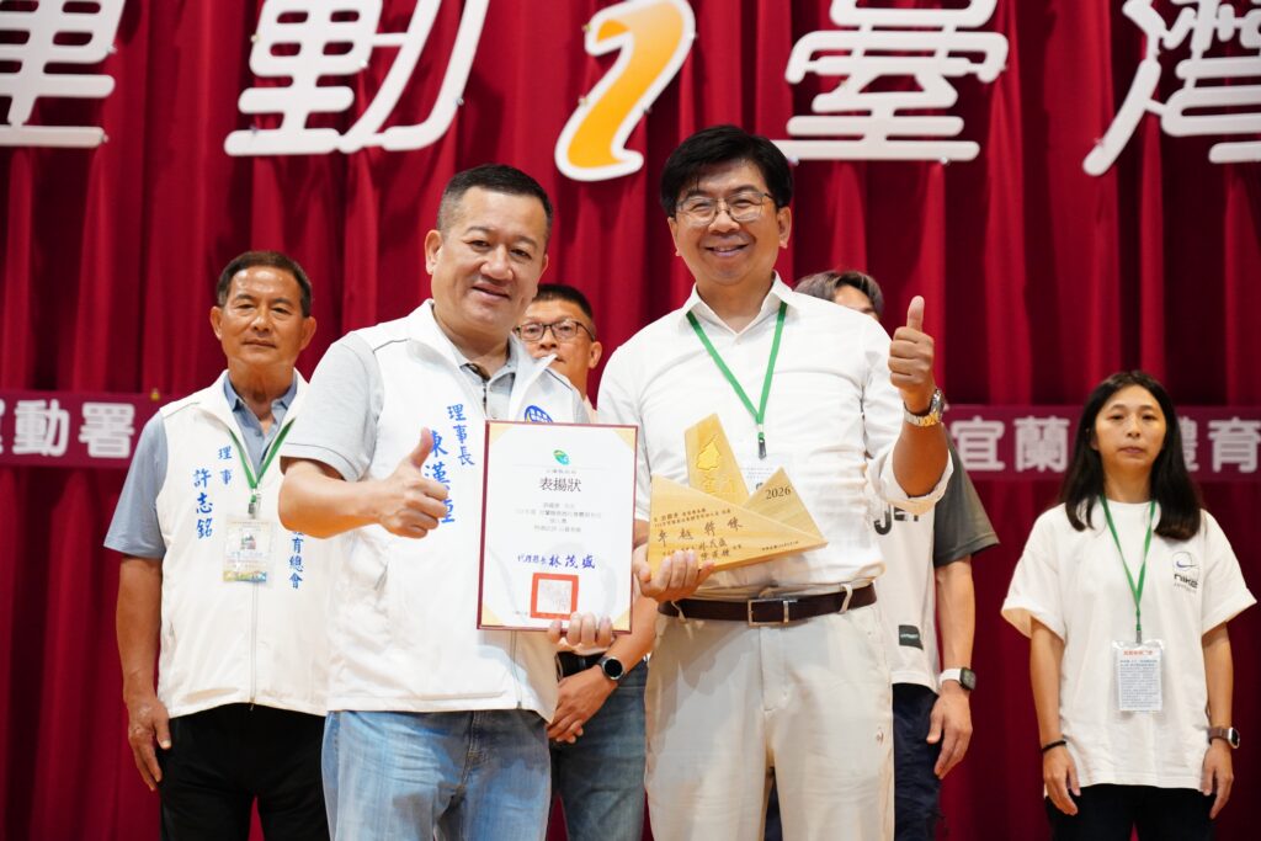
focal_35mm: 71
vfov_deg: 19.2
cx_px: 630
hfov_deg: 28.4
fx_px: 2487
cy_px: 420
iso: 8000
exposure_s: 1/250
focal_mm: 71
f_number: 4
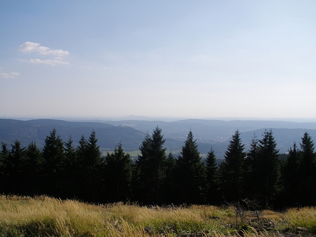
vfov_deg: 39.7
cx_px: 158
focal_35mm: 36
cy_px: 118
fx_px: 329
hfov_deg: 51.4
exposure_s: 1/800
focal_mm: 6.3
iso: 80
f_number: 5.6
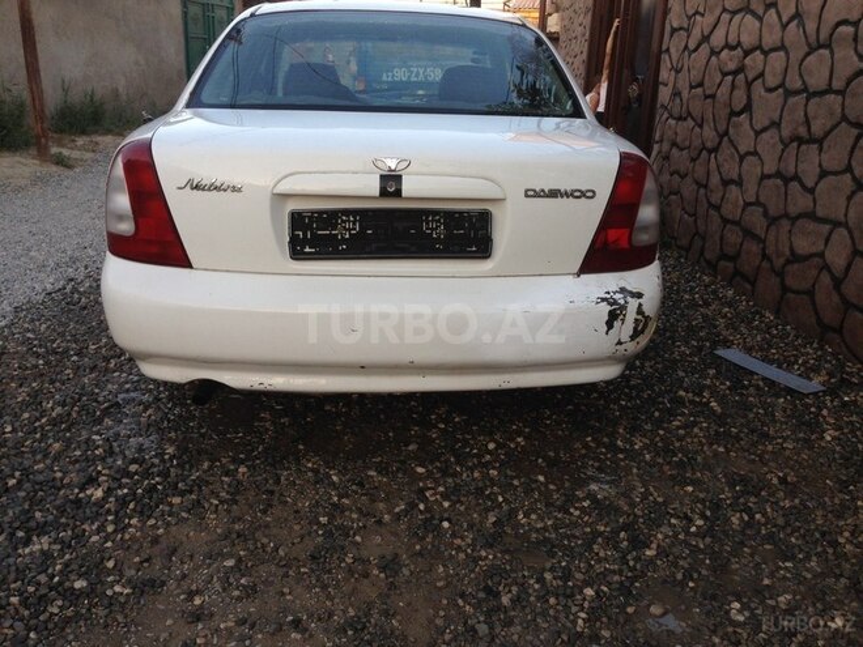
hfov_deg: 55.4
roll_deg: -2.3
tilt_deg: -19.1
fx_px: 823
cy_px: 324
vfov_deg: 42.9
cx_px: 432
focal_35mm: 33
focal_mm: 4.12
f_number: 2.4
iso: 50
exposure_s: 1/167
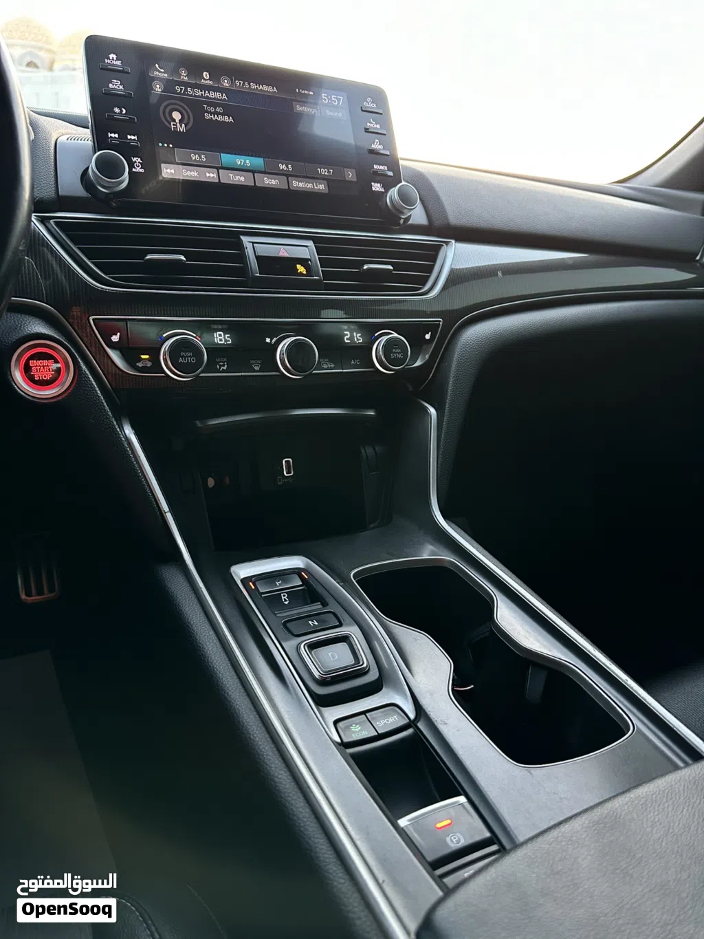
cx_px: 352
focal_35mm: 24
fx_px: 651
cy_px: 470
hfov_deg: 56.8
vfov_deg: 71.6
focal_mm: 6.86
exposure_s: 1/60
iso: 400
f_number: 1.78
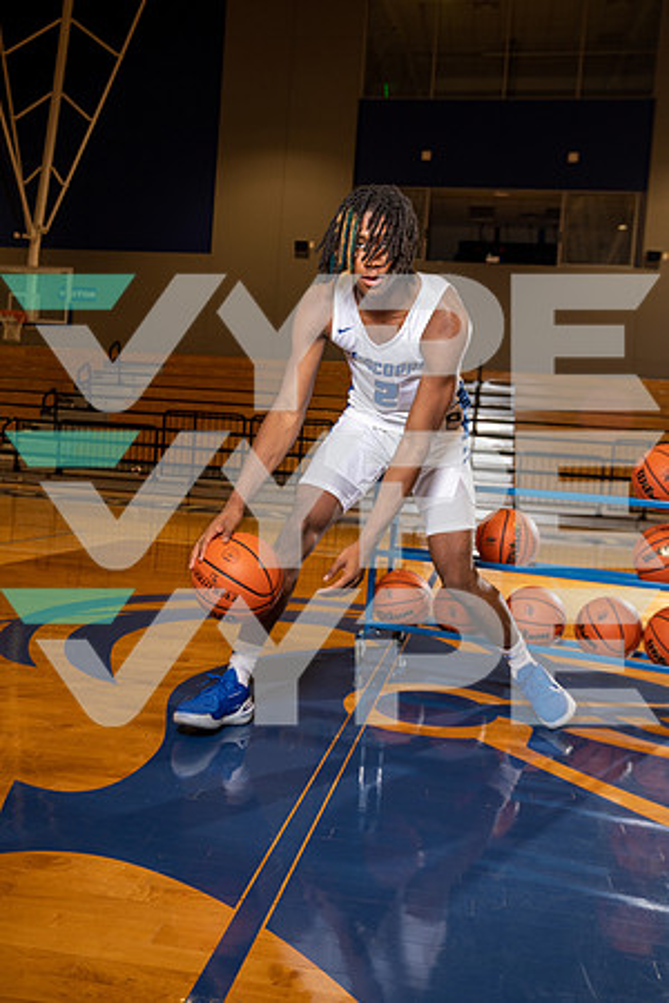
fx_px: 892
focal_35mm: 32
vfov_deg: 58.7
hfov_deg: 41.1
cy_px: 502
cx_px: 334
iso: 400
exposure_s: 1/250
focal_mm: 32
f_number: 4.5
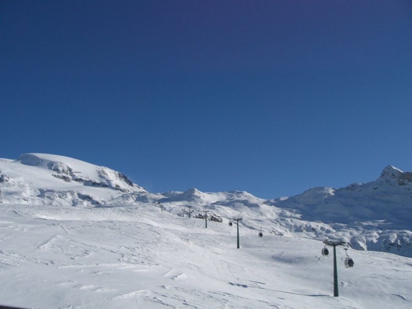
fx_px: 452
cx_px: 206
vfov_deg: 37.7
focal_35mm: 38
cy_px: 154
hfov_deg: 49.0
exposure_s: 1/2000
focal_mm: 6.3
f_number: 4.4
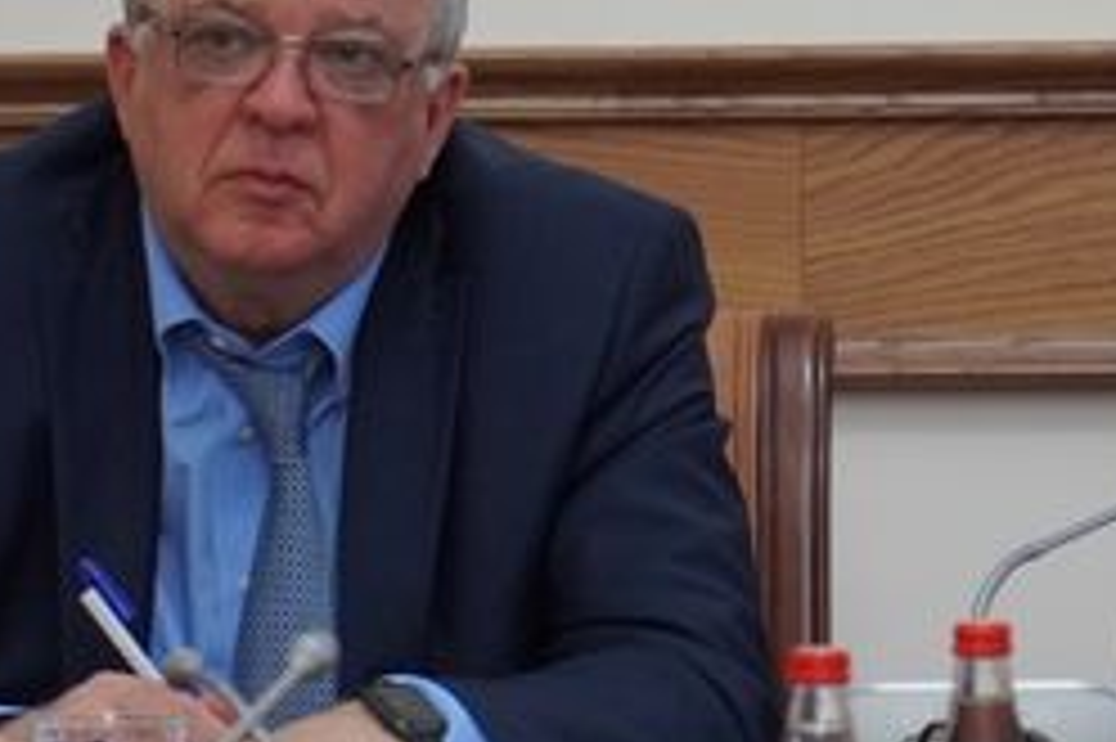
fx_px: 15756
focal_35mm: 509
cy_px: 402
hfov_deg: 4.1
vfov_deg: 2.7
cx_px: 1030
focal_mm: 105
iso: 1600
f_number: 4
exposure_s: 1/200
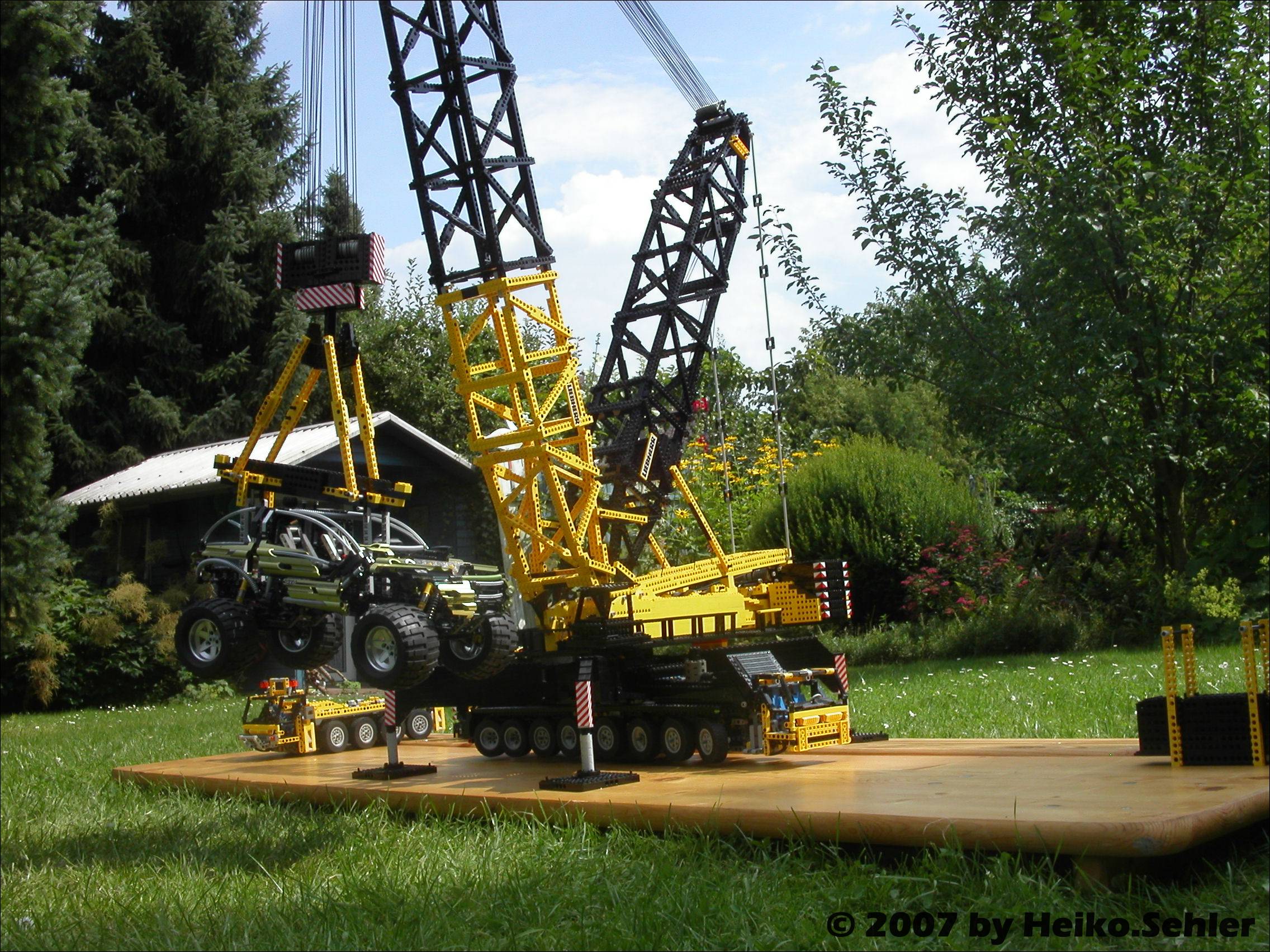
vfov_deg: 37.7
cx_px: 635
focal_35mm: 38
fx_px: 1394
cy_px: 476
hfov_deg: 49.0
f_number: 8
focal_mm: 7.8
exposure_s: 1/350
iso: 100
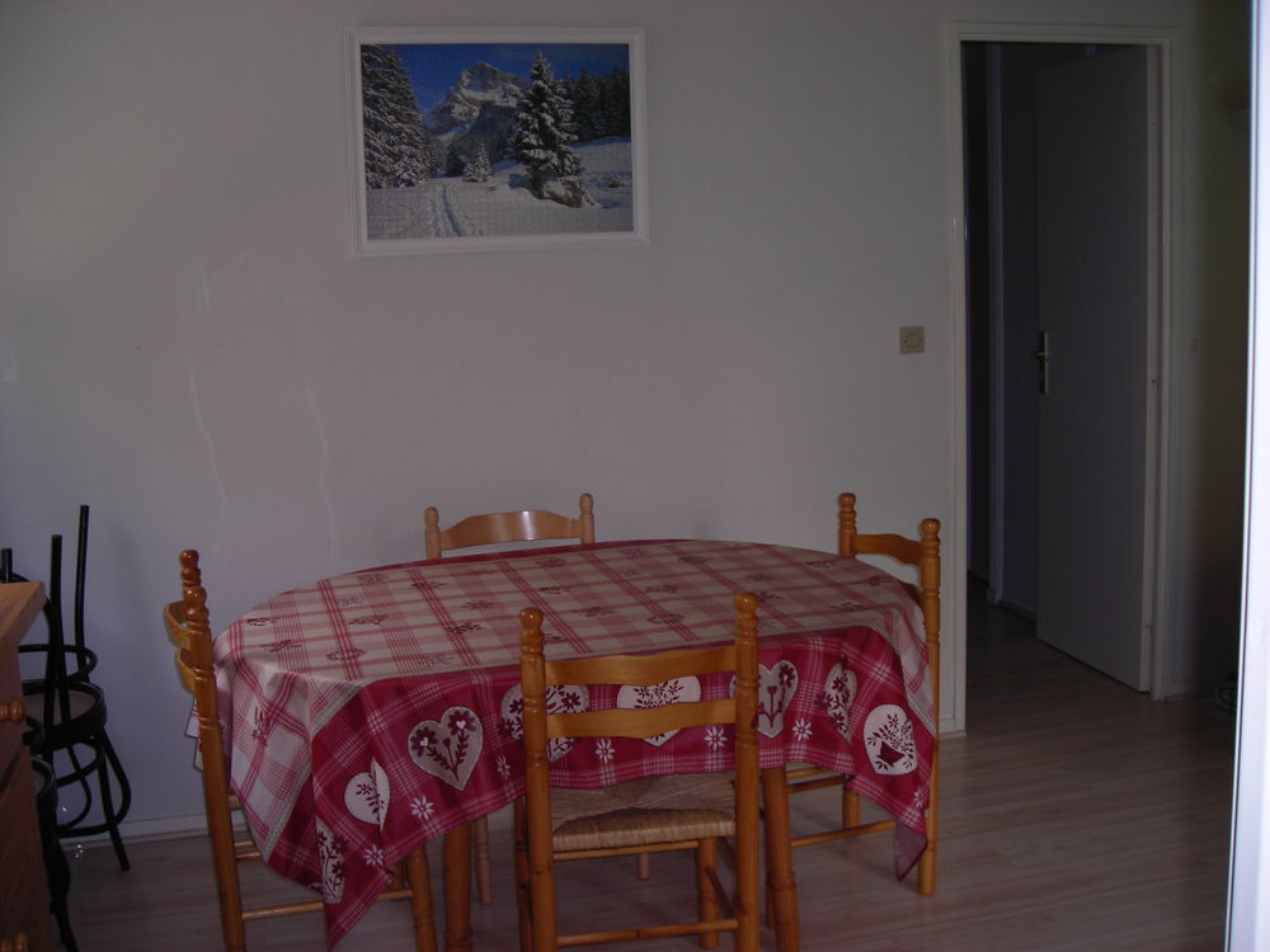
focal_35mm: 38
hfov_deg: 49.0
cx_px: 635
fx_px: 1394
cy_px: 476
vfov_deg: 37.7
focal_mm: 6.3
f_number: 3.2
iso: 50
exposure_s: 1/60.1
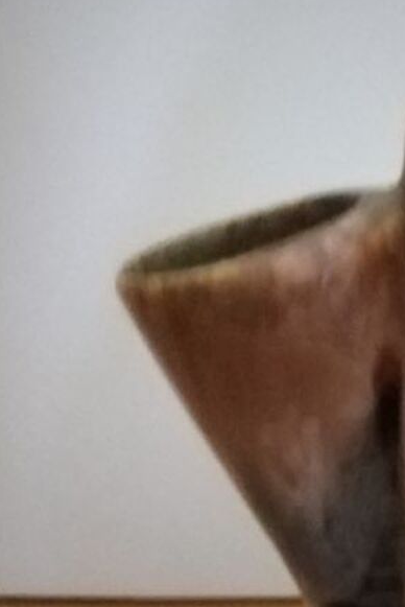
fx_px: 1045
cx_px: 437
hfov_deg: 20.9
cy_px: 401
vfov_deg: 32.1
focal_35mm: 62
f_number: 1.8
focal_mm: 3.6
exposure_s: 1/15
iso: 5868
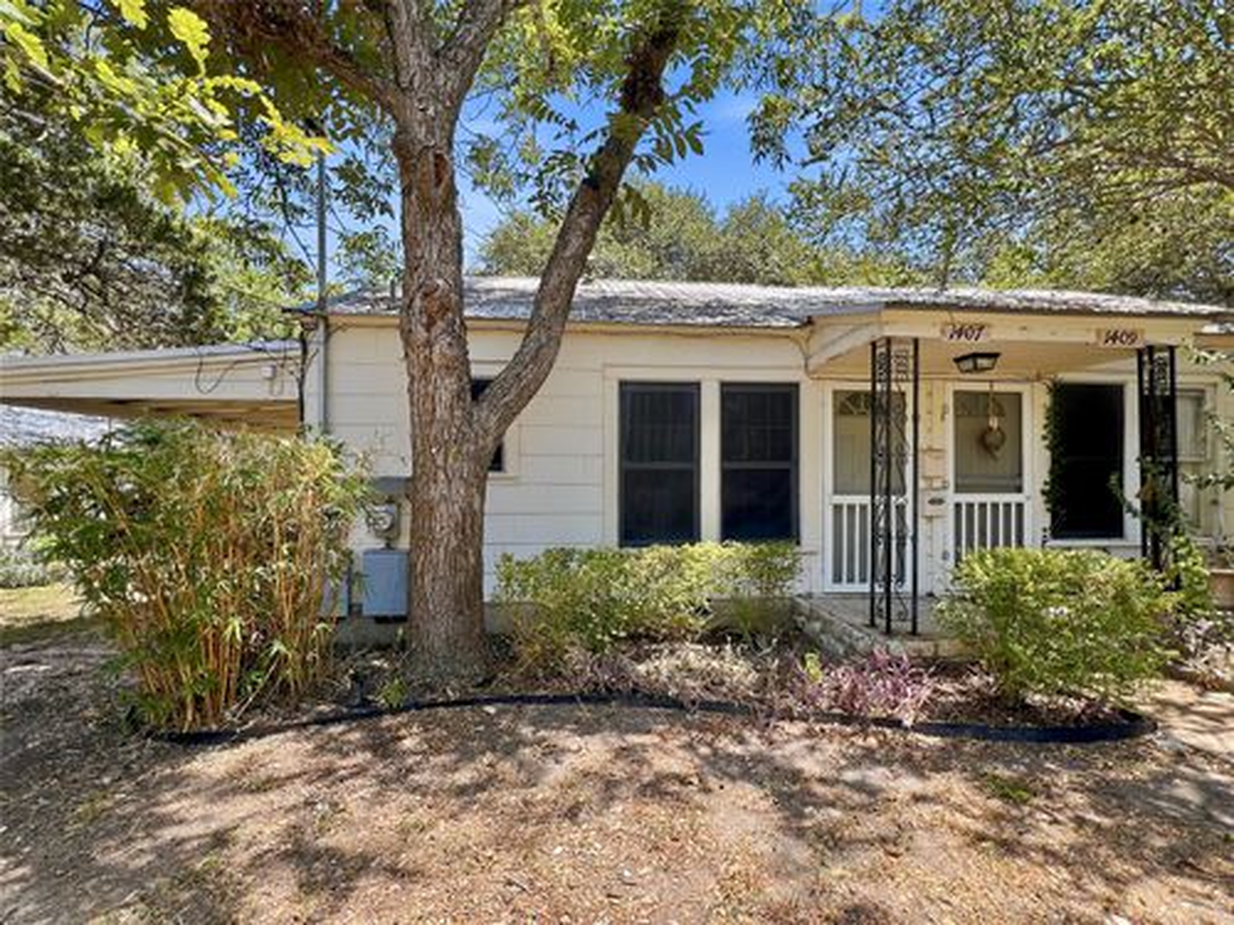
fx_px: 463
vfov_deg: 89.9
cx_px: 617
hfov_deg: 106.2
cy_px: 462
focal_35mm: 13
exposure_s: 1/220
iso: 32
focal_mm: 1.6
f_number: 1.8
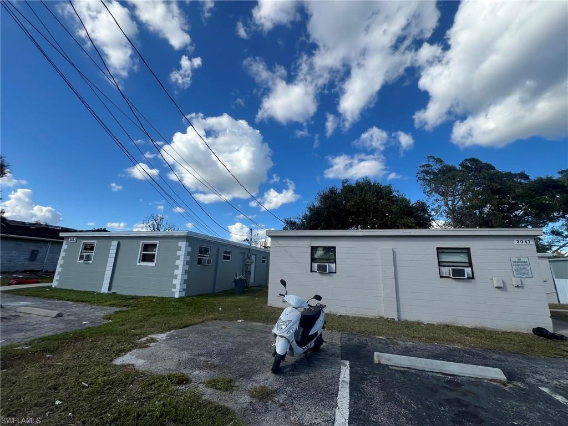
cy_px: 213
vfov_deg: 89.9
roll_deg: -2.6
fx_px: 213
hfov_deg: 106.2
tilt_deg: +12.4
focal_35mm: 13
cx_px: 284
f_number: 1.8
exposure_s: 1/2016
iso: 32
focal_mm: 1.57
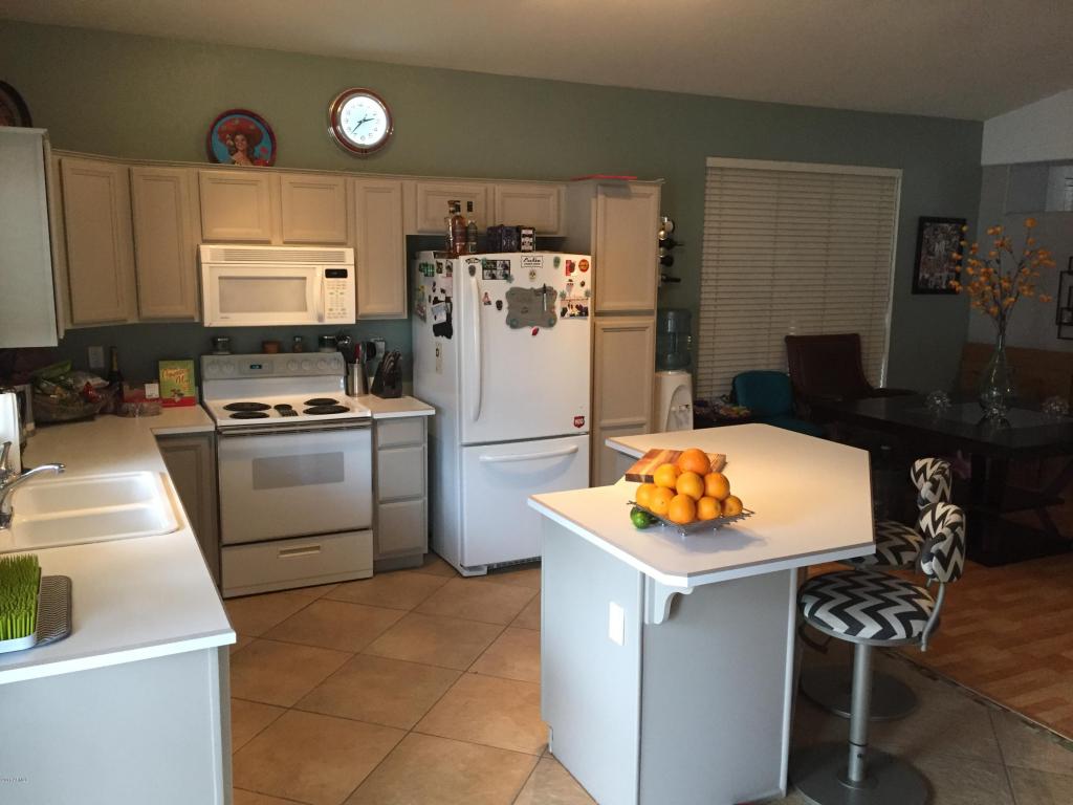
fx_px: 899
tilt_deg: -8.6
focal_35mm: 29
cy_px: 402
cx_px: 536
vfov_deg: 48.2
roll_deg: -1.1
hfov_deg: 61.7
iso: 160
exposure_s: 1/30
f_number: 2.2
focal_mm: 4.15
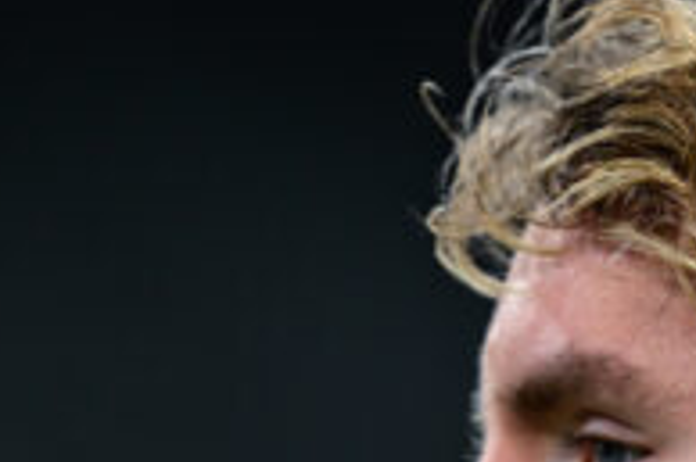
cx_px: 513
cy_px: 648
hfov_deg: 1.3
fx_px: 29902
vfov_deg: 0.9
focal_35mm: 1548
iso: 1600
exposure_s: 1/1250
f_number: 2.8
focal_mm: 400
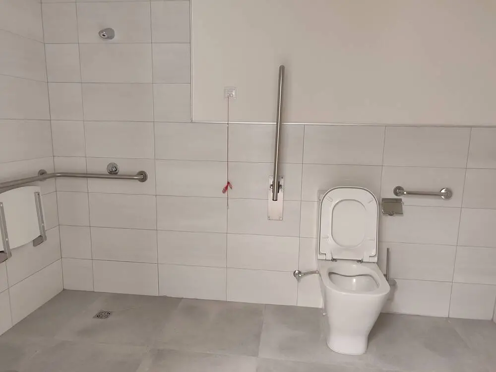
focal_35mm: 25
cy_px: 186
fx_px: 358
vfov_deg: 54.9
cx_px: 248
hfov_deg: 69.4
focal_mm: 5.95
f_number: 1.89
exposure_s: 1/33
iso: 837
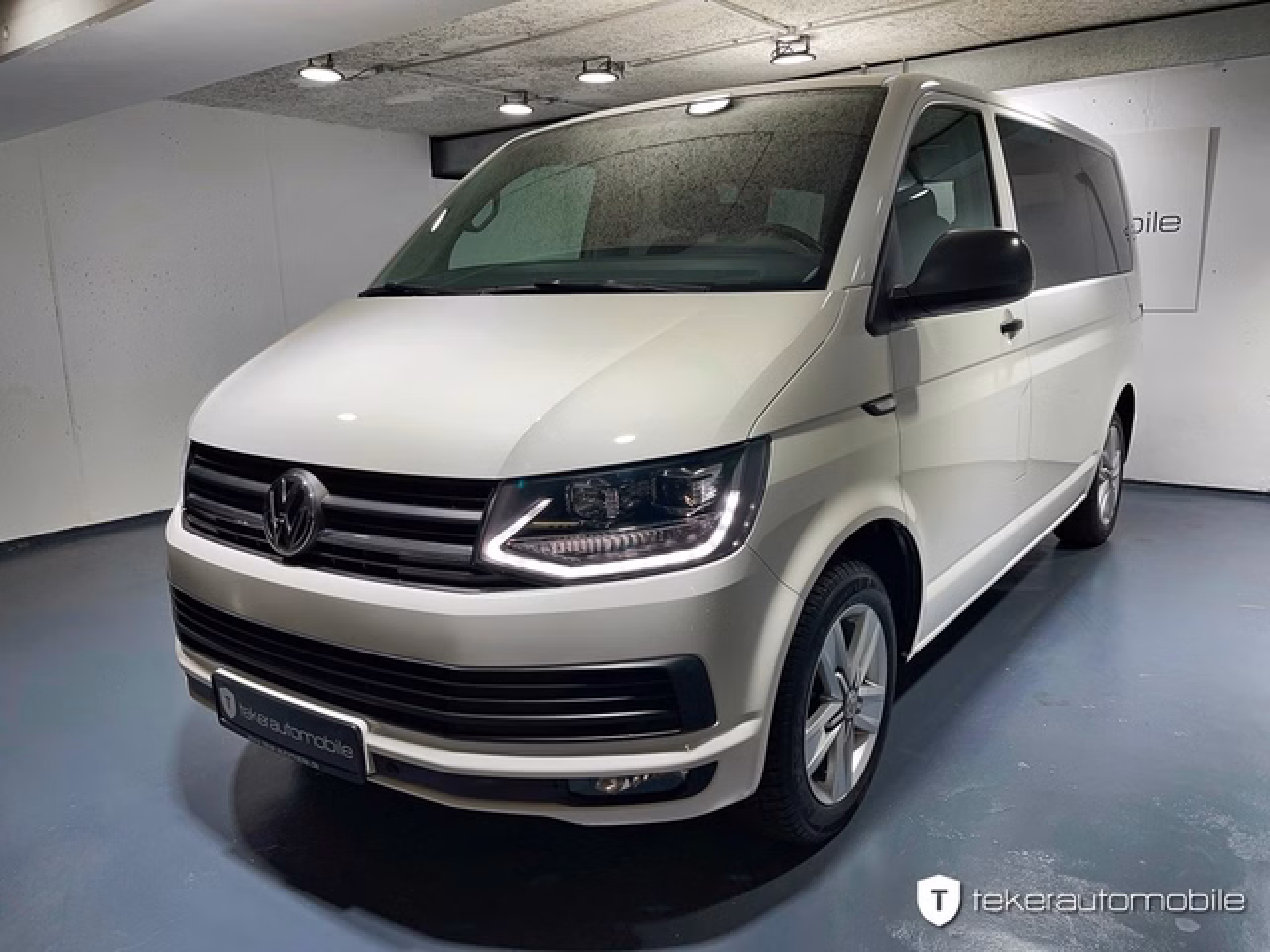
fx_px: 954
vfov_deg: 53.1
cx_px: 635
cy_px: 476
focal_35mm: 26
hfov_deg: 67.3
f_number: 1.6
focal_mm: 5.1
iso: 32
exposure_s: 1/107
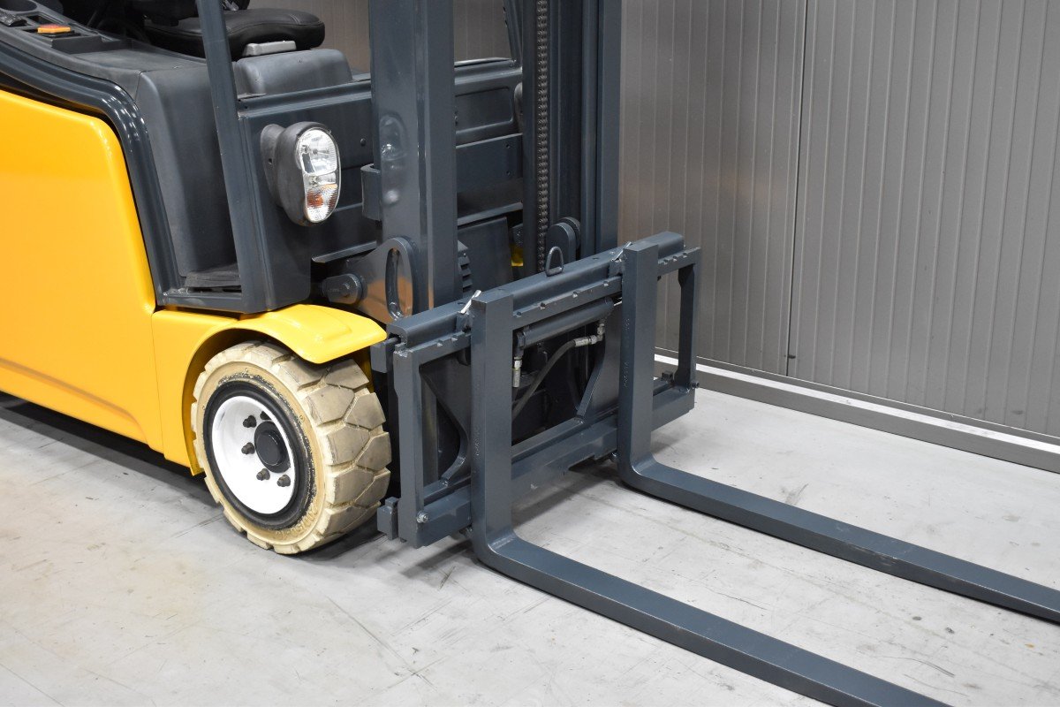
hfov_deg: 42.3
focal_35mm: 46
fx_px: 1369
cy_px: 354
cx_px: 530
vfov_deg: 28.9
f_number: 5
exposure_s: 1/40
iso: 1600
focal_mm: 31
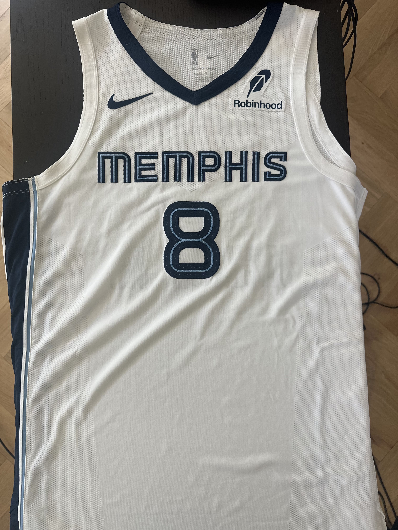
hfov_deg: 56.8
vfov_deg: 71.6
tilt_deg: -87.4
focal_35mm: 24
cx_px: 199
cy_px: 265
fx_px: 368
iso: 125
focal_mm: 6.86
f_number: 1.78
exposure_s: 1/60
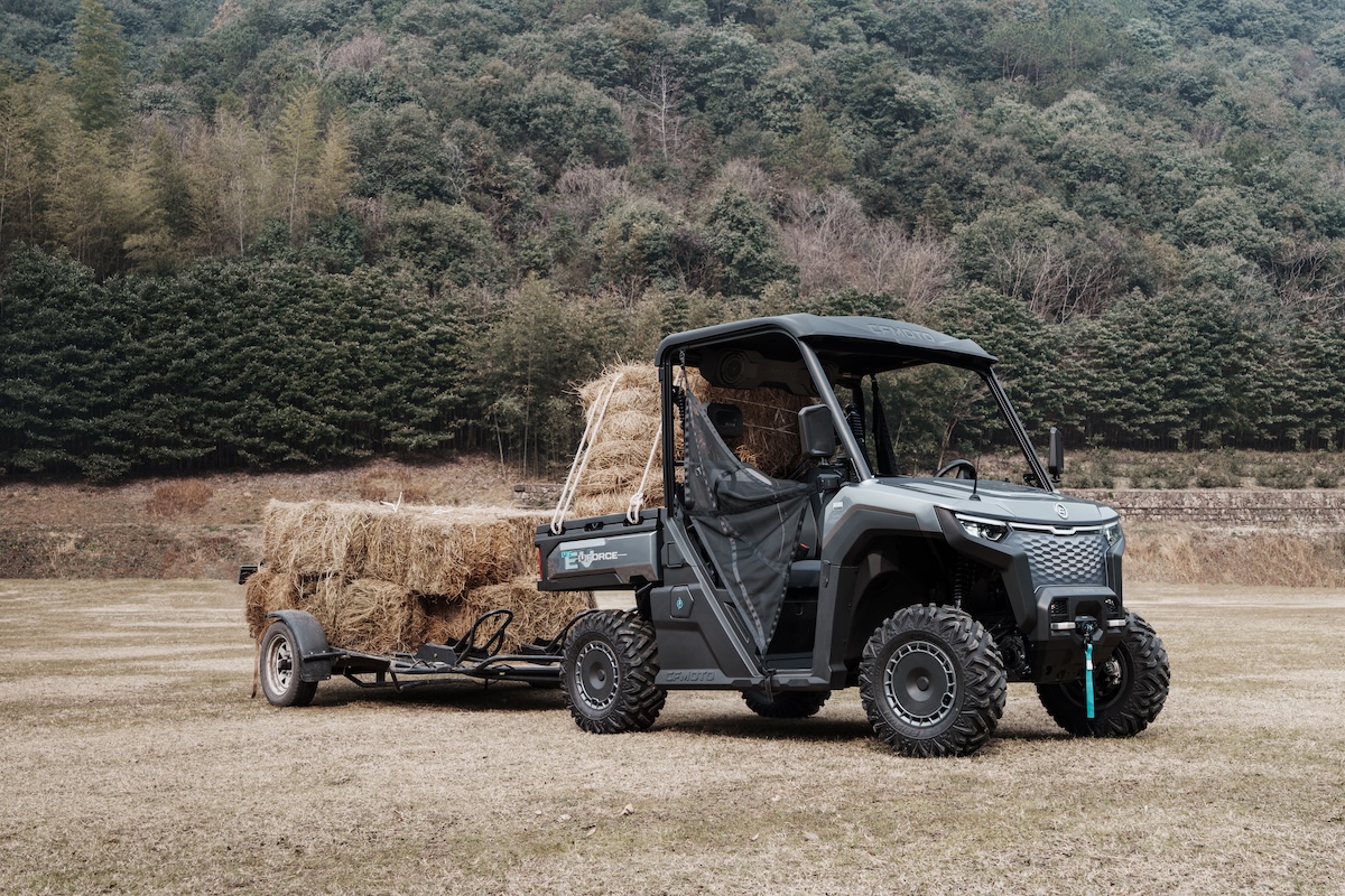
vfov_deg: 31.8
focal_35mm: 42
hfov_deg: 46.3
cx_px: 672
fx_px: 1573
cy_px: 448
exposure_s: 1/100
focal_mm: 42.1
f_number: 9
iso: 100
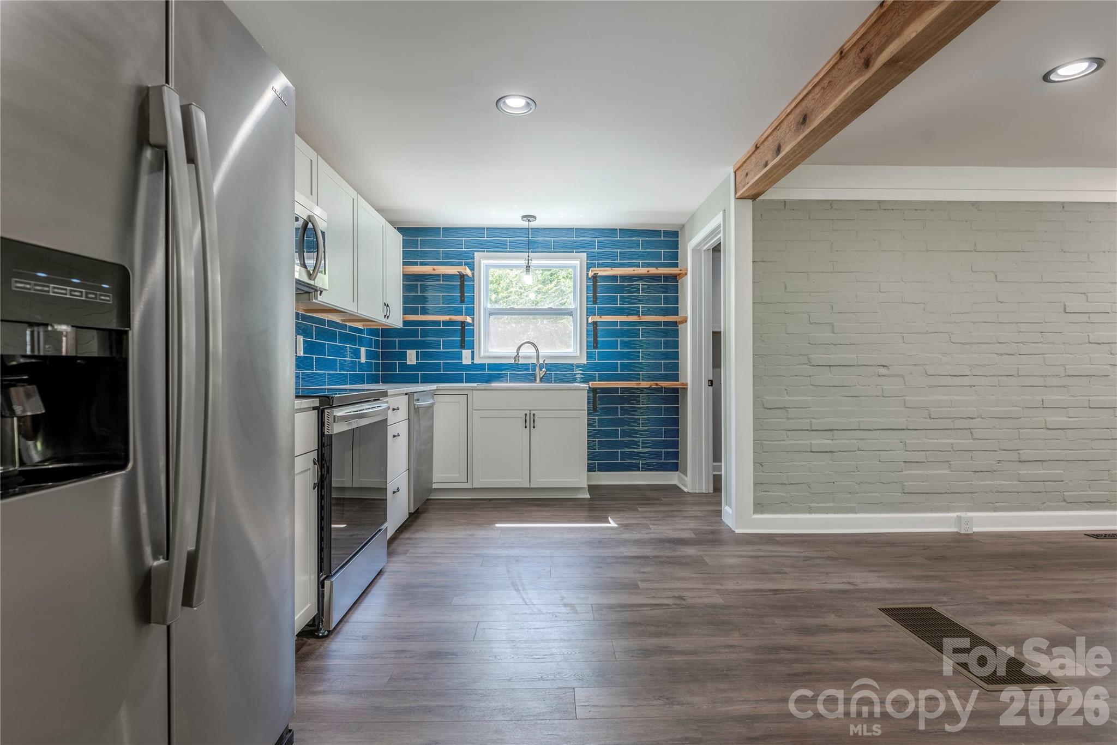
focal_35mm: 18
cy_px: 372
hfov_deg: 90.0
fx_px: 559
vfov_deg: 67.4
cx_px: 558
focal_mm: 18
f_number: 5.6
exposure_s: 1/320
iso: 250
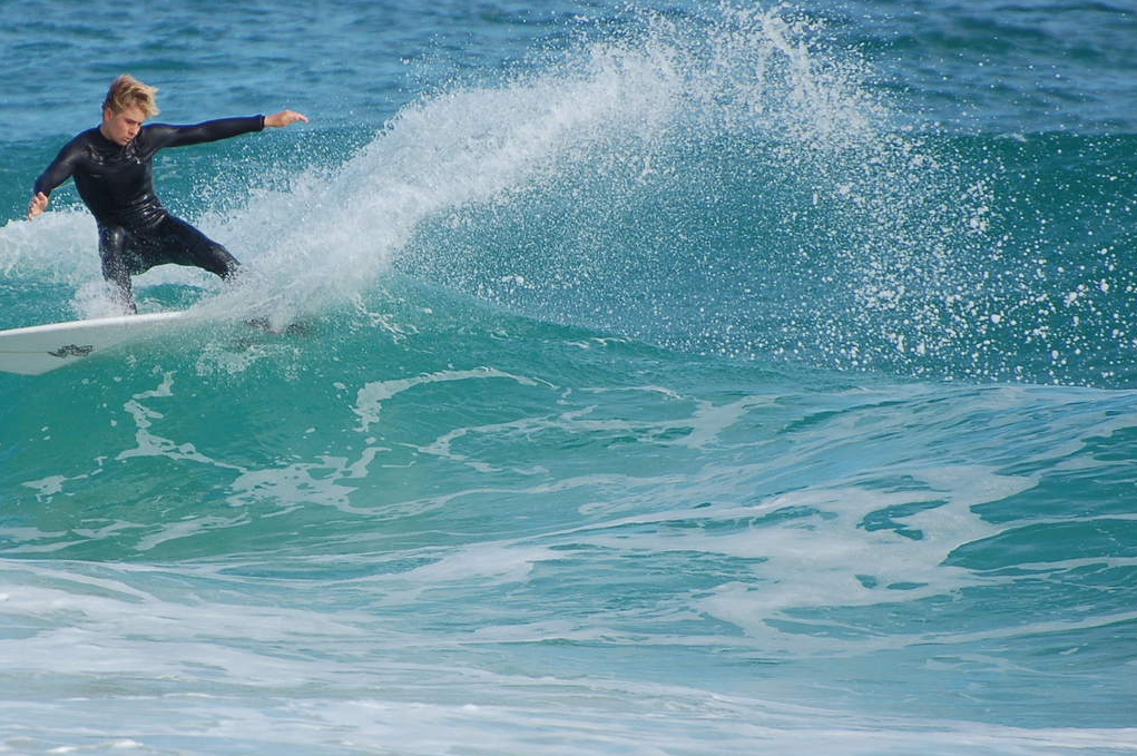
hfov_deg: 2.9
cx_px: 349
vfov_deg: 1.9
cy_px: 419
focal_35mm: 705
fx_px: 22248
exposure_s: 1/1000
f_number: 5.6
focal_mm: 300
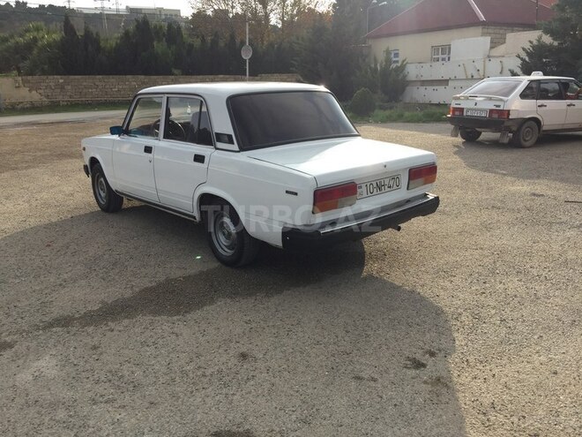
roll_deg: -0.5
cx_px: 291
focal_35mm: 29
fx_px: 488
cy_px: 218
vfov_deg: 48.2
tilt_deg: -13.5
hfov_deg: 61.7
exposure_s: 1/1276
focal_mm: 4.15
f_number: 2.2
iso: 32
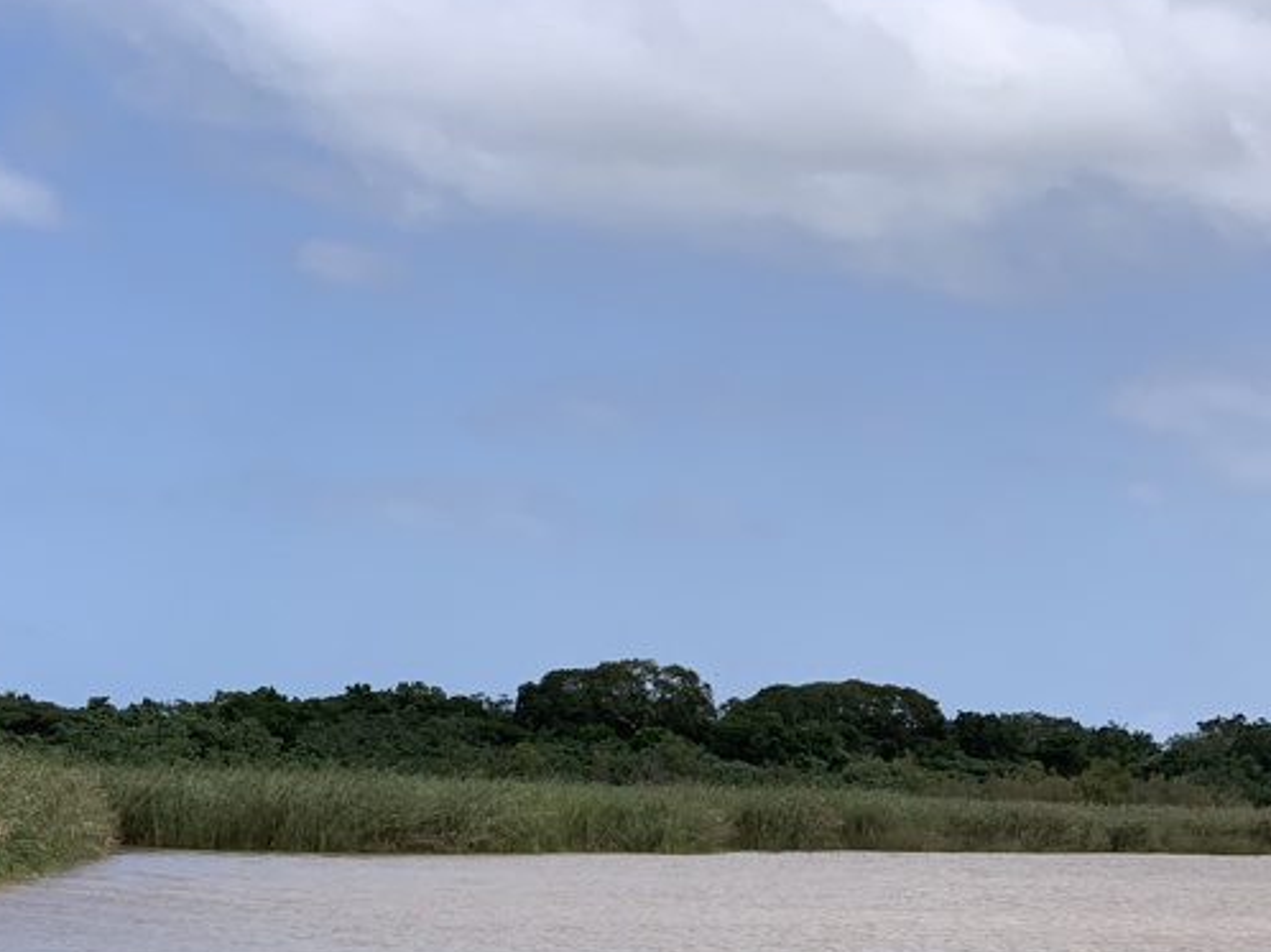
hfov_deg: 18.4
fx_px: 3927
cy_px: 906
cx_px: 495
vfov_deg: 13.7
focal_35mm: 107
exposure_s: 1/1370
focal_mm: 6
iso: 16
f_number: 2.4
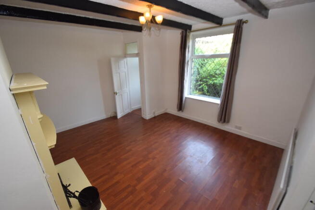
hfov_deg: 100.4
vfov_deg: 77.4
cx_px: 158
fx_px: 131
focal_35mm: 15
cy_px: 105
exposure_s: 1/100
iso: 800
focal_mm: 10
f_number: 5
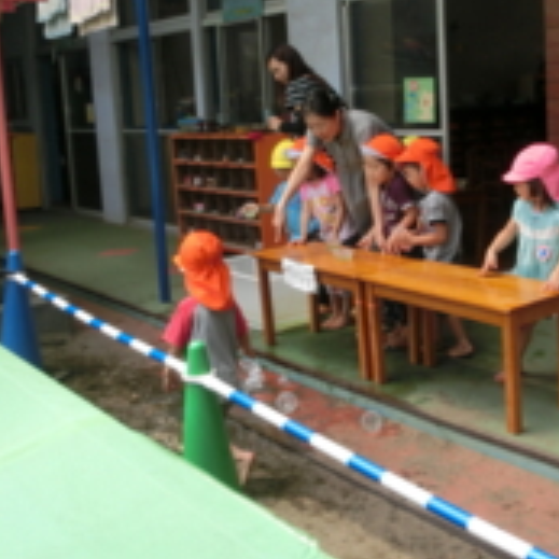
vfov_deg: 34.6
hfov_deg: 34.4
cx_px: 372
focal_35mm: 49
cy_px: 223
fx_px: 895
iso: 80
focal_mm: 4.24
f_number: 3
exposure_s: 1/400
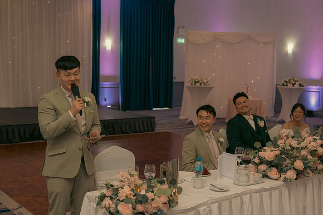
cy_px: 108
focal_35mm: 48
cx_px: 162
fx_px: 431
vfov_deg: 28.1
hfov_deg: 41.1
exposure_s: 1/160
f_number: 3.5
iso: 2500
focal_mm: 48
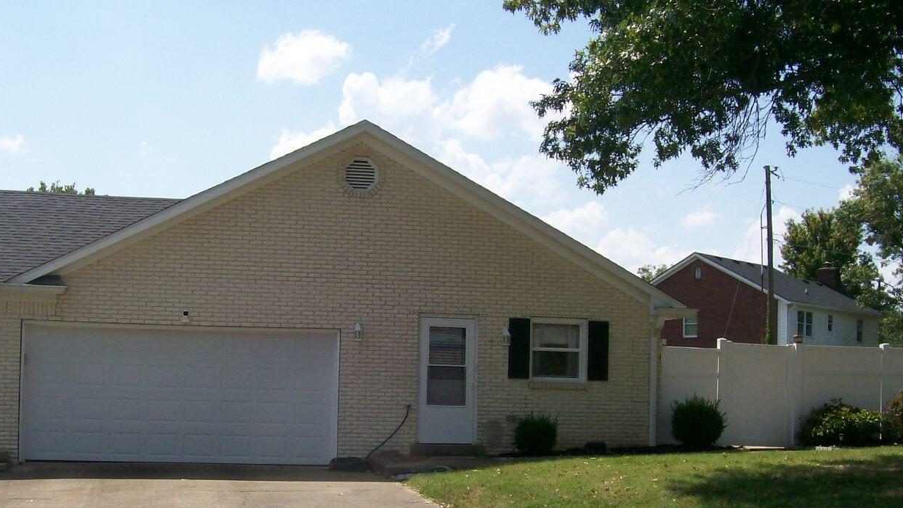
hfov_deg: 40.5
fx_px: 1221
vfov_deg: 23.3
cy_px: 370
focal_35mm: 51
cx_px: 396
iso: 80
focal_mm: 6
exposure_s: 1/627
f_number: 4.8
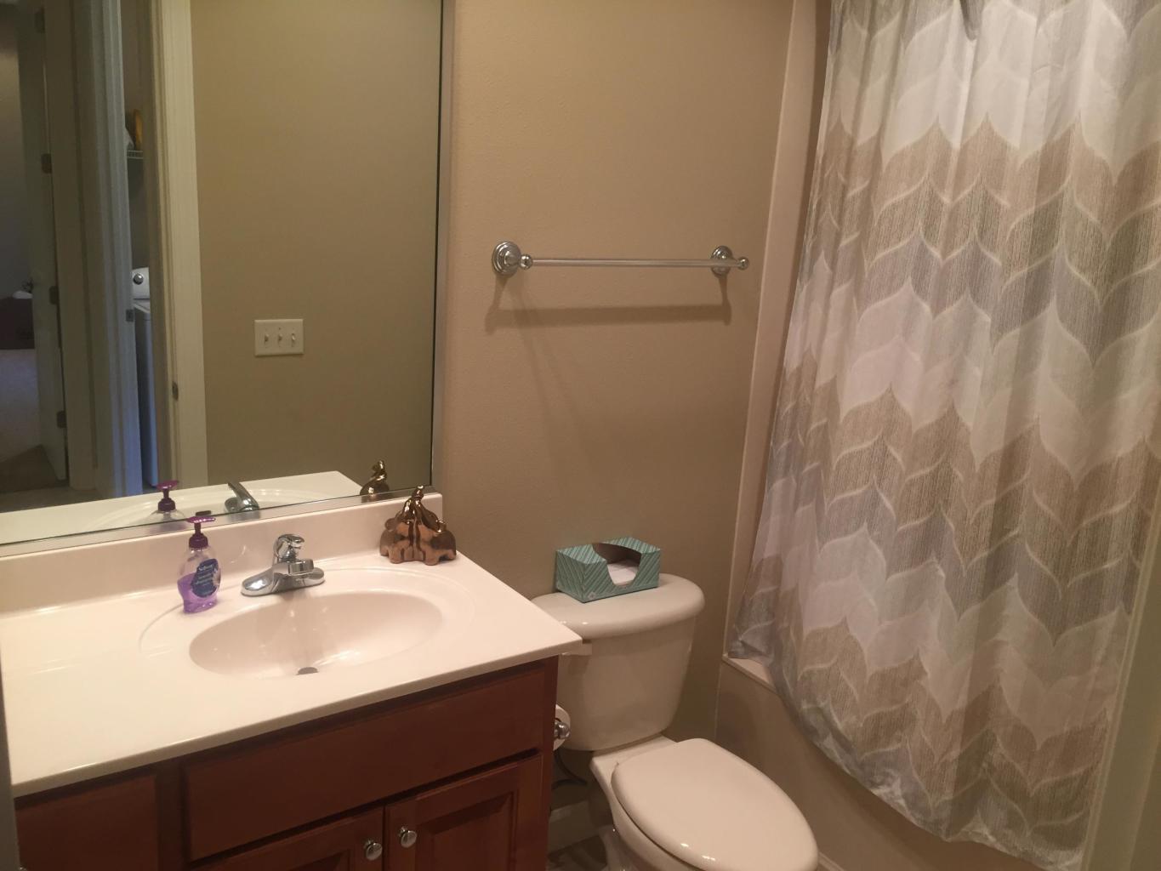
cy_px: 436
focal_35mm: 29
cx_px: 580
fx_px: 973
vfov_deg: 48.2
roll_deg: -4.6
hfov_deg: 61.7
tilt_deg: -14.4
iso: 80
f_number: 2.2
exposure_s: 1/30
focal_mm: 4.15
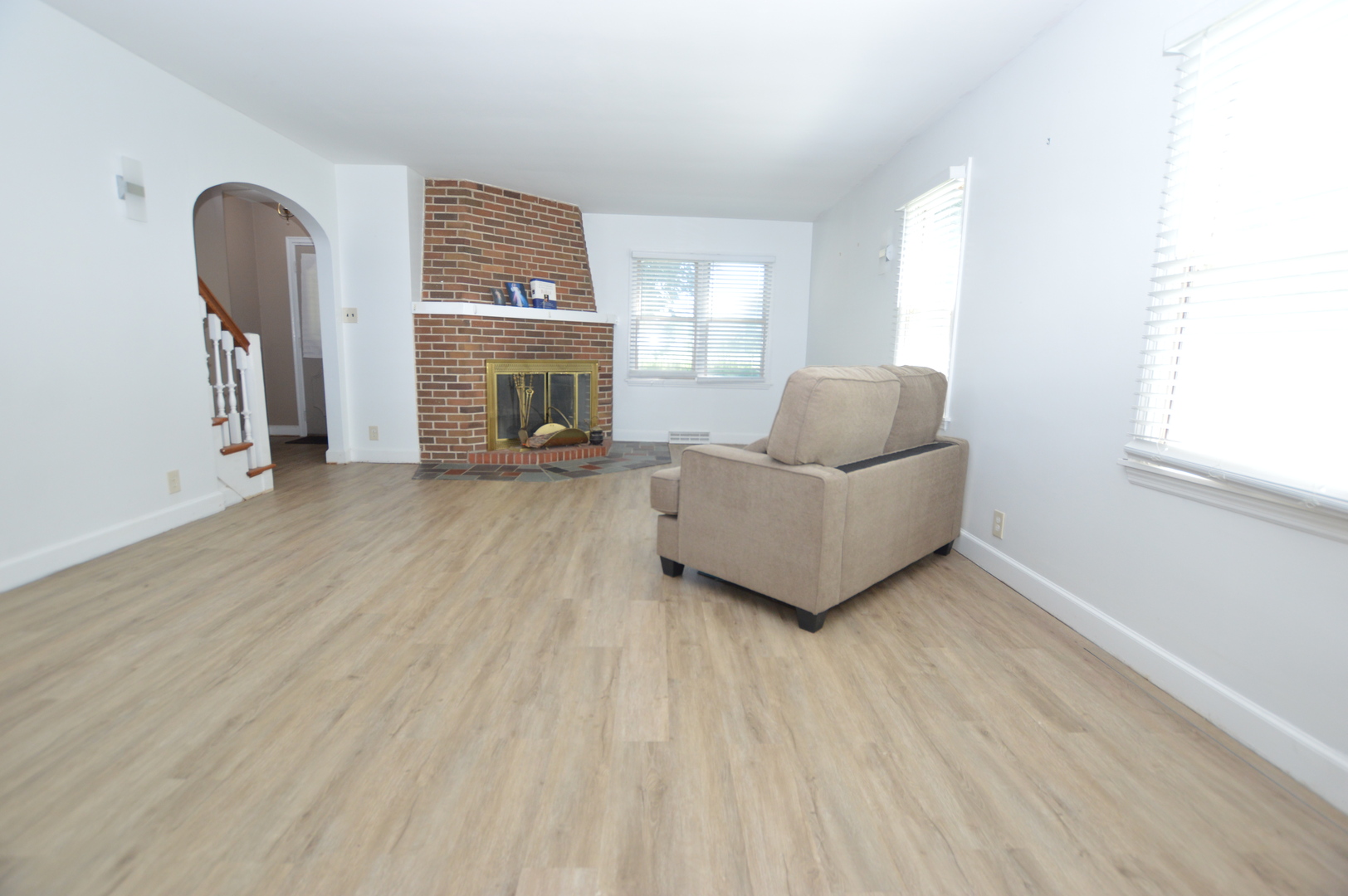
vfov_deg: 77.2
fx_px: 561
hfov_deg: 100.4
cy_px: 448
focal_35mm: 15
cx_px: 674
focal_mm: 10
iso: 400
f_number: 5
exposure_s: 1/100
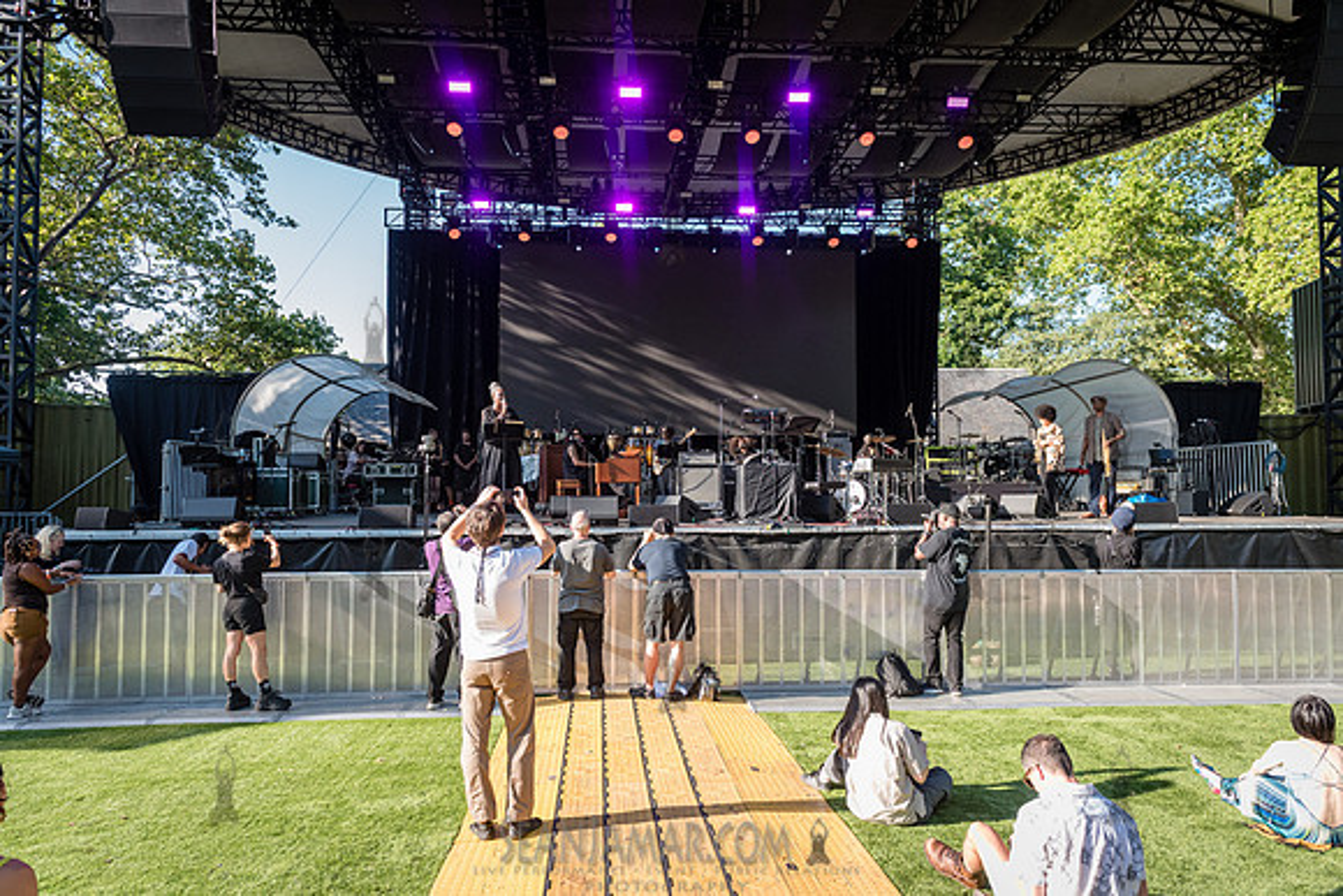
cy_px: 448
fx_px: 907
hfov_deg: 73.0
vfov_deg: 52.6
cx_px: 672
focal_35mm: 24
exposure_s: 1/1000
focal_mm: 24
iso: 1000
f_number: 4.5
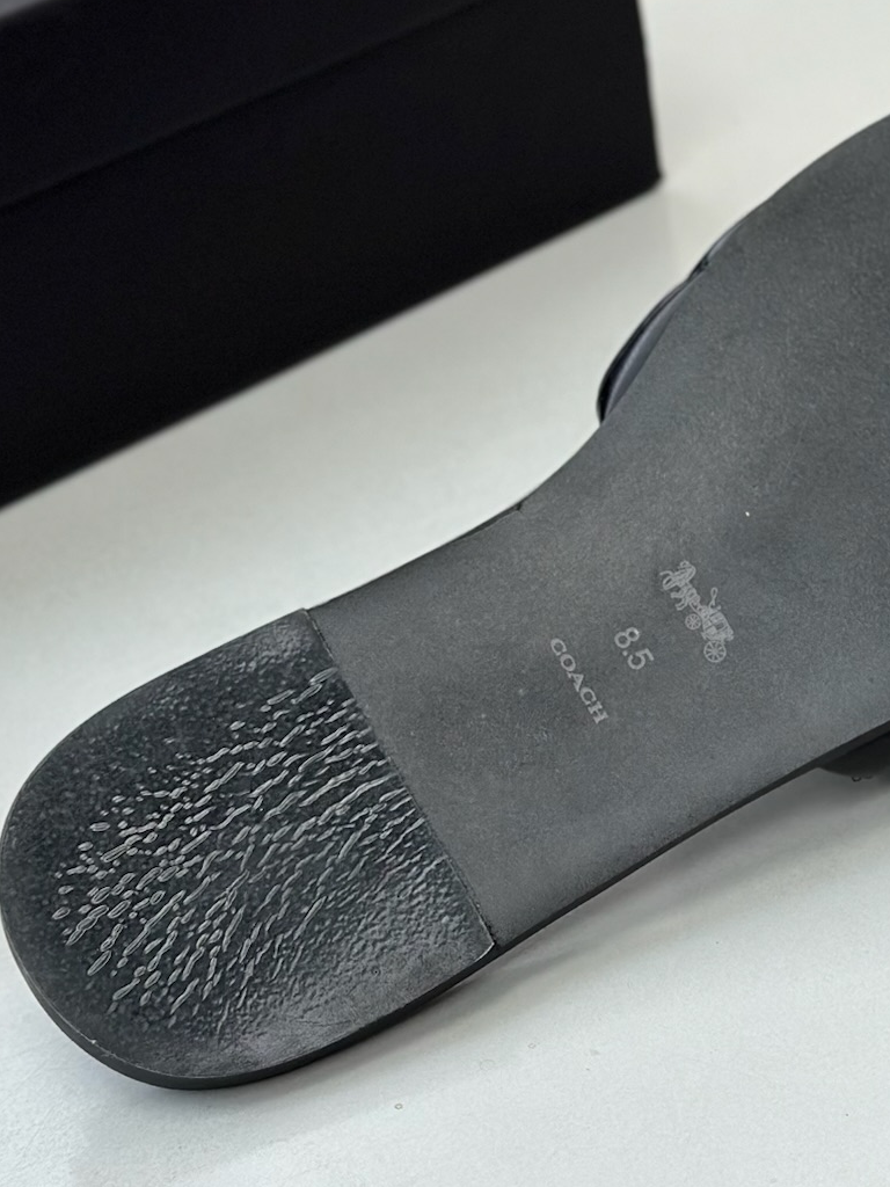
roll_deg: +5.5
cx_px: 665
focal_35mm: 96
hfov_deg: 15.3
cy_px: 486
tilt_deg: -30.0
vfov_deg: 20.4
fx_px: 3291
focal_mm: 6.86
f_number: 1.78
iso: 80
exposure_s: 1/431
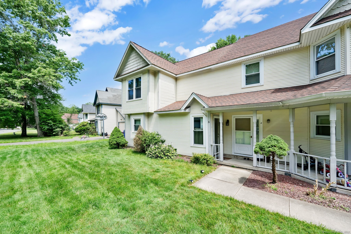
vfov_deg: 81.2
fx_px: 136
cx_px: 176
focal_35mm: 14
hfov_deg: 104.3
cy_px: 117
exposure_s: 1/500
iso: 800
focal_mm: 14
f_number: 10
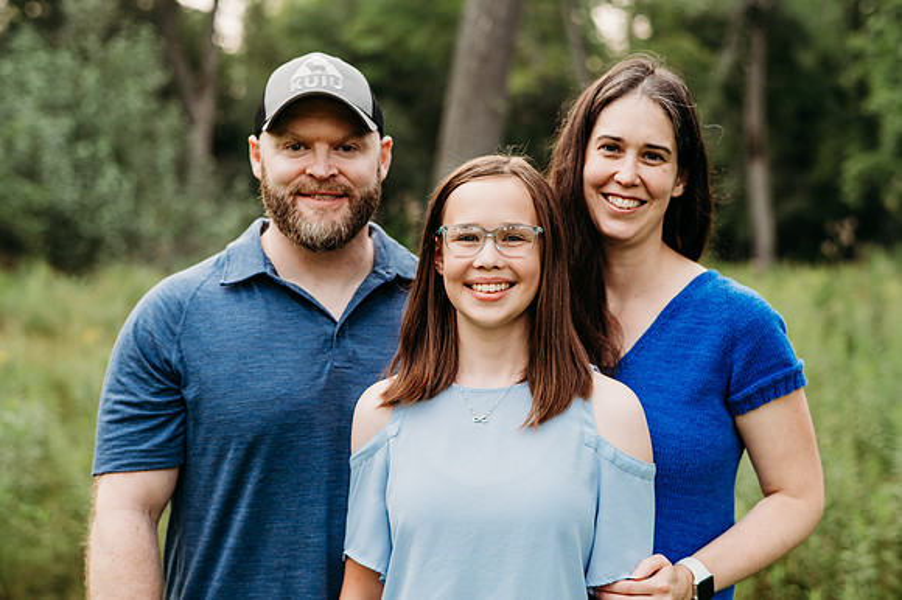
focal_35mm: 58
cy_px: 300
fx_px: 1452
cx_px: 451
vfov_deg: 23.4
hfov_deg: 34.5
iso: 400
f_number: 2.8
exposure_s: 1/250
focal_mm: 58
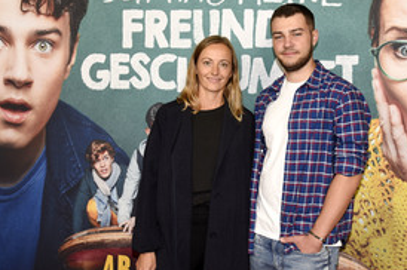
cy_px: 131
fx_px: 576
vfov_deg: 26.4
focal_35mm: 51
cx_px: 250
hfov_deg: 38.7
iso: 800
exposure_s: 1/125
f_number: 6.3
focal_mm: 31
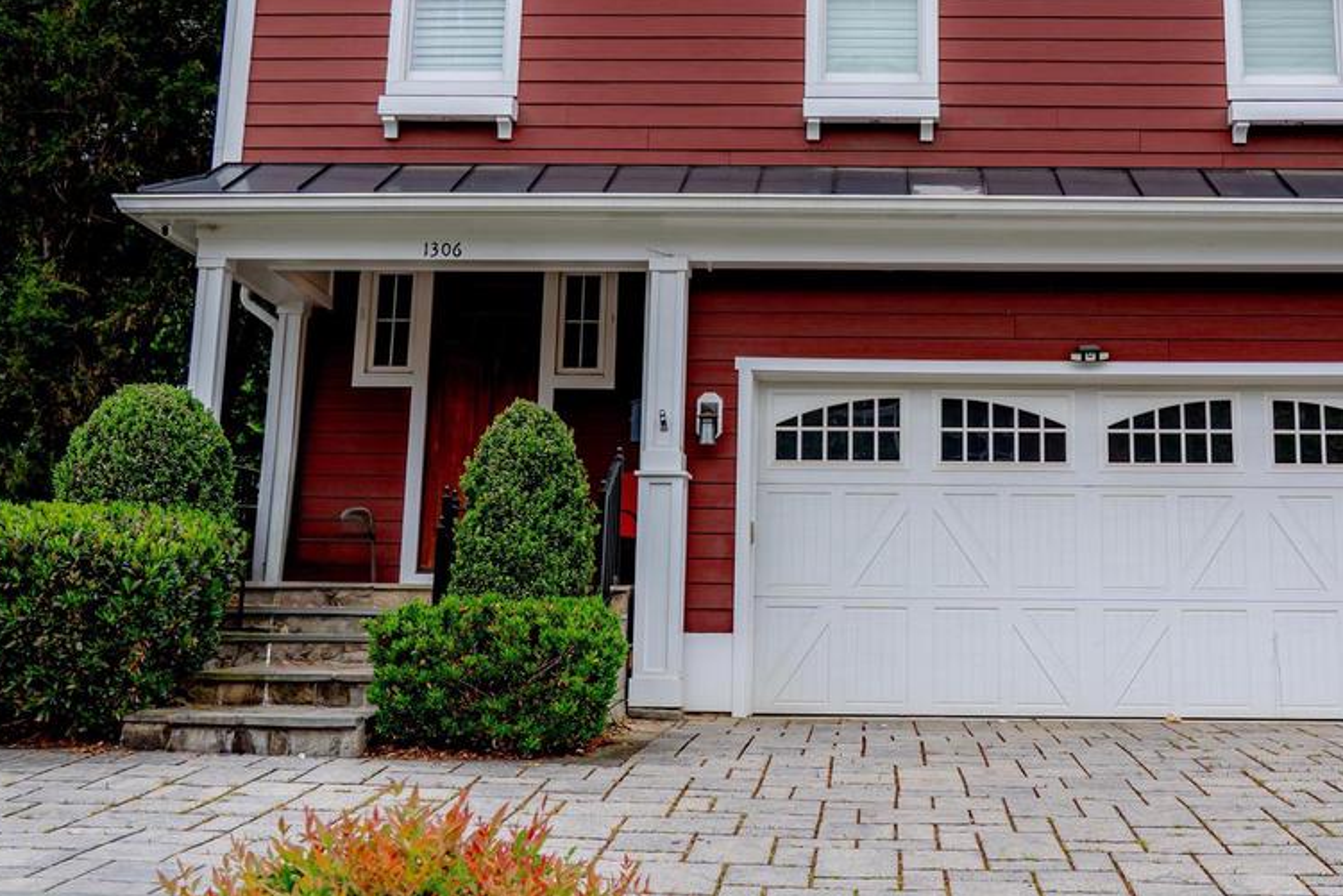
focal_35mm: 46
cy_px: 281
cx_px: 832
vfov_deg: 29.0
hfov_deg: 42.4
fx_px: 1716
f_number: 5.6
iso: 100
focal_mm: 24
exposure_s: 1/125
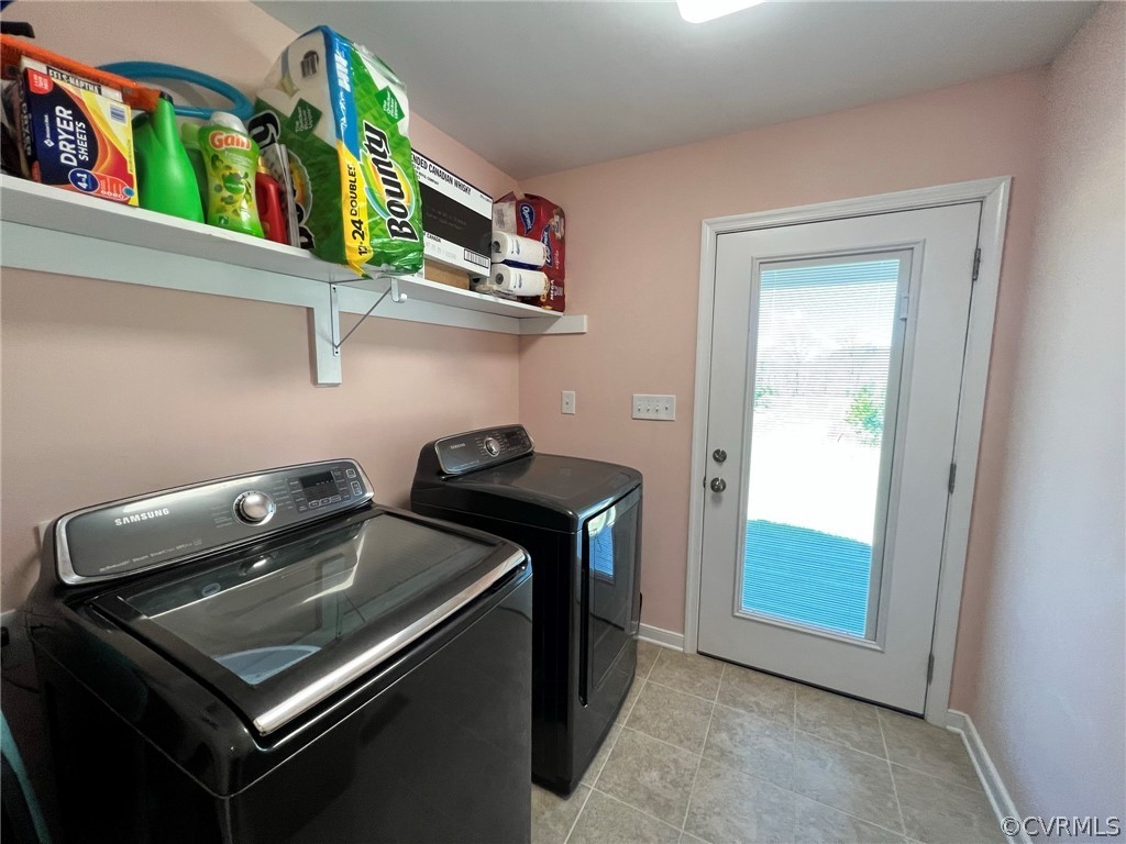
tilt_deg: -6.8
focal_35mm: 13
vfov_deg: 89.9
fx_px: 423
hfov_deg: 106.2
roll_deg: -0.3
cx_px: 563
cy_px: 422
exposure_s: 1/120
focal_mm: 1.57
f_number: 1.8
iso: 160
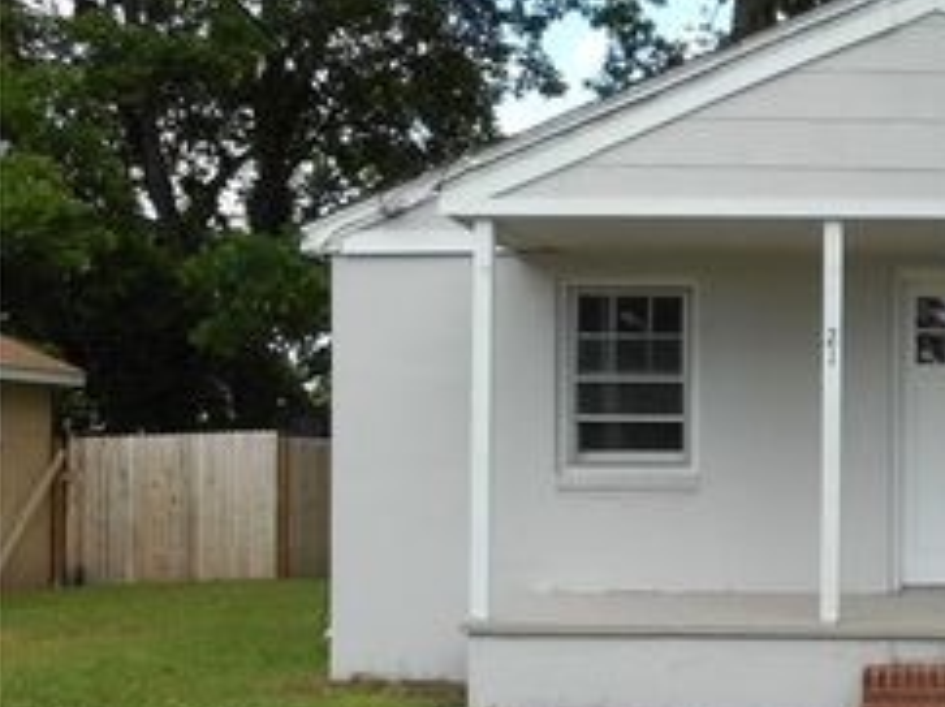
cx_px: 972
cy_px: 498
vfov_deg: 24.2
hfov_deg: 29.8
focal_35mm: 60
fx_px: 1636
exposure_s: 1/250
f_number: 4
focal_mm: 5.2
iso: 80
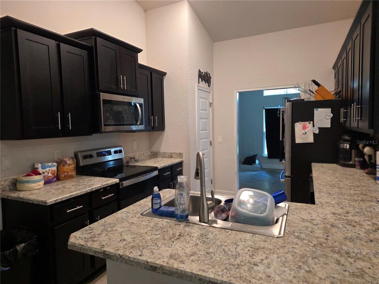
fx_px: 252
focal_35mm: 23
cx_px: 190
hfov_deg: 73.9
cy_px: 142
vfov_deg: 58.9
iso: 400
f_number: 1.7
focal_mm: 6.3
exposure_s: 1/120
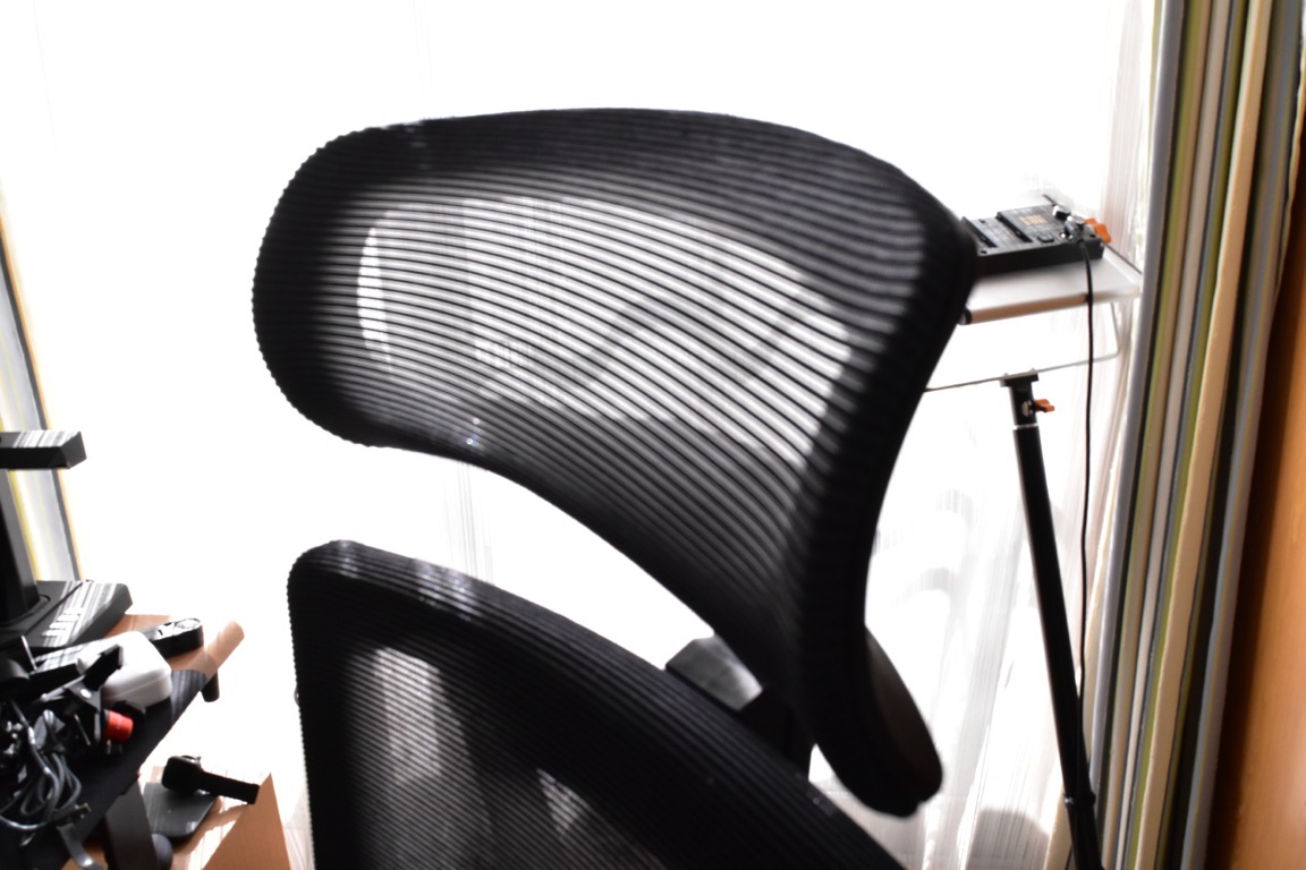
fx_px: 1143
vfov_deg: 41.7
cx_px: 653
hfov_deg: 59.5
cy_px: 435
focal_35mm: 32
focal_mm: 21
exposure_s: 1/2500
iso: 1600
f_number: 10
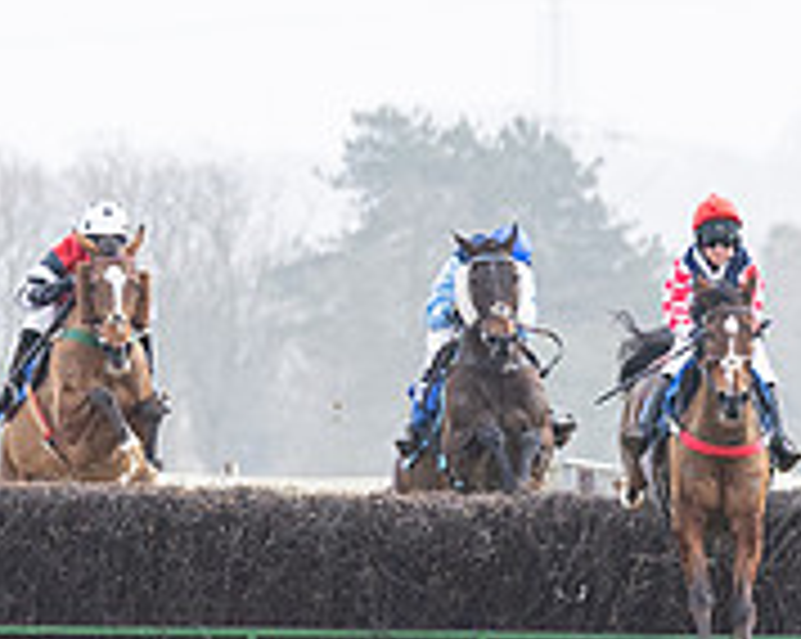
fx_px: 32987
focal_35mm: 1393
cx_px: 676
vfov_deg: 1.1
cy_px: 637
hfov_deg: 1.4
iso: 400
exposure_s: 1/800
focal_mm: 200
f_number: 4
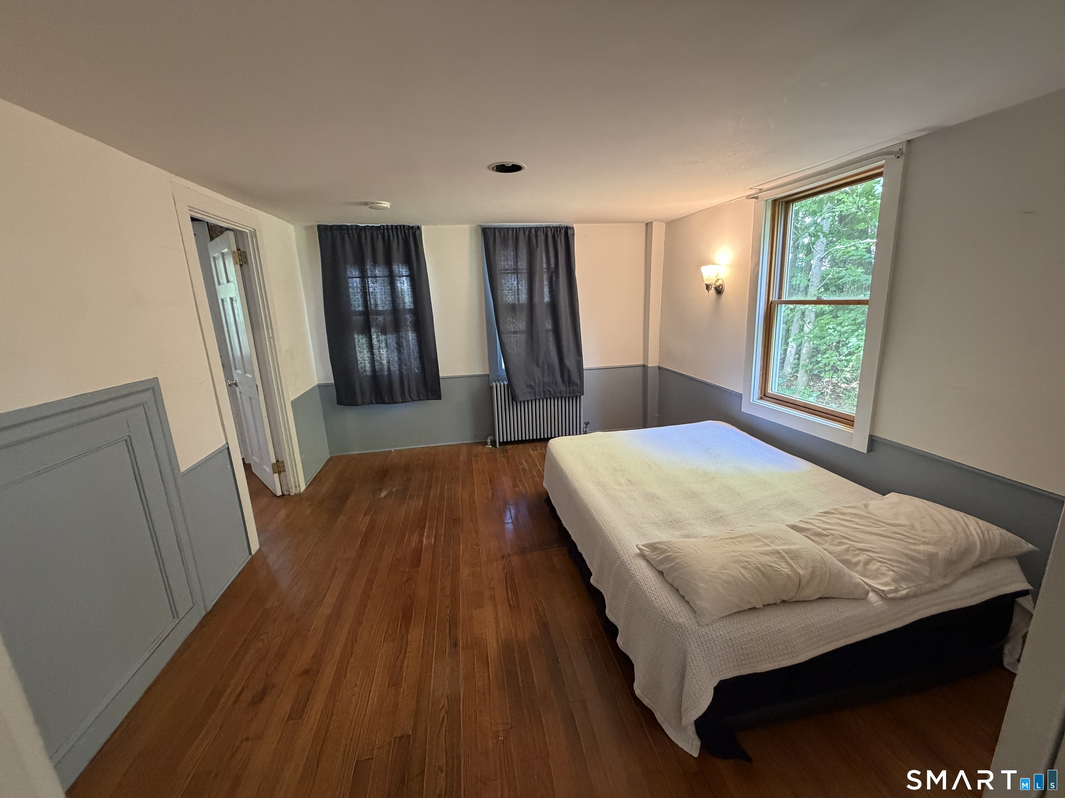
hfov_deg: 102.1
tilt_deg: -12.9
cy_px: 399
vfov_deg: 85.7
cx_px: 532
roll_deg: +2.8
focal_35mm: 14
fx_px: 431
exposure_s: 1/60
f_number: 2.2
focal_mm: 2.22
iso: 400
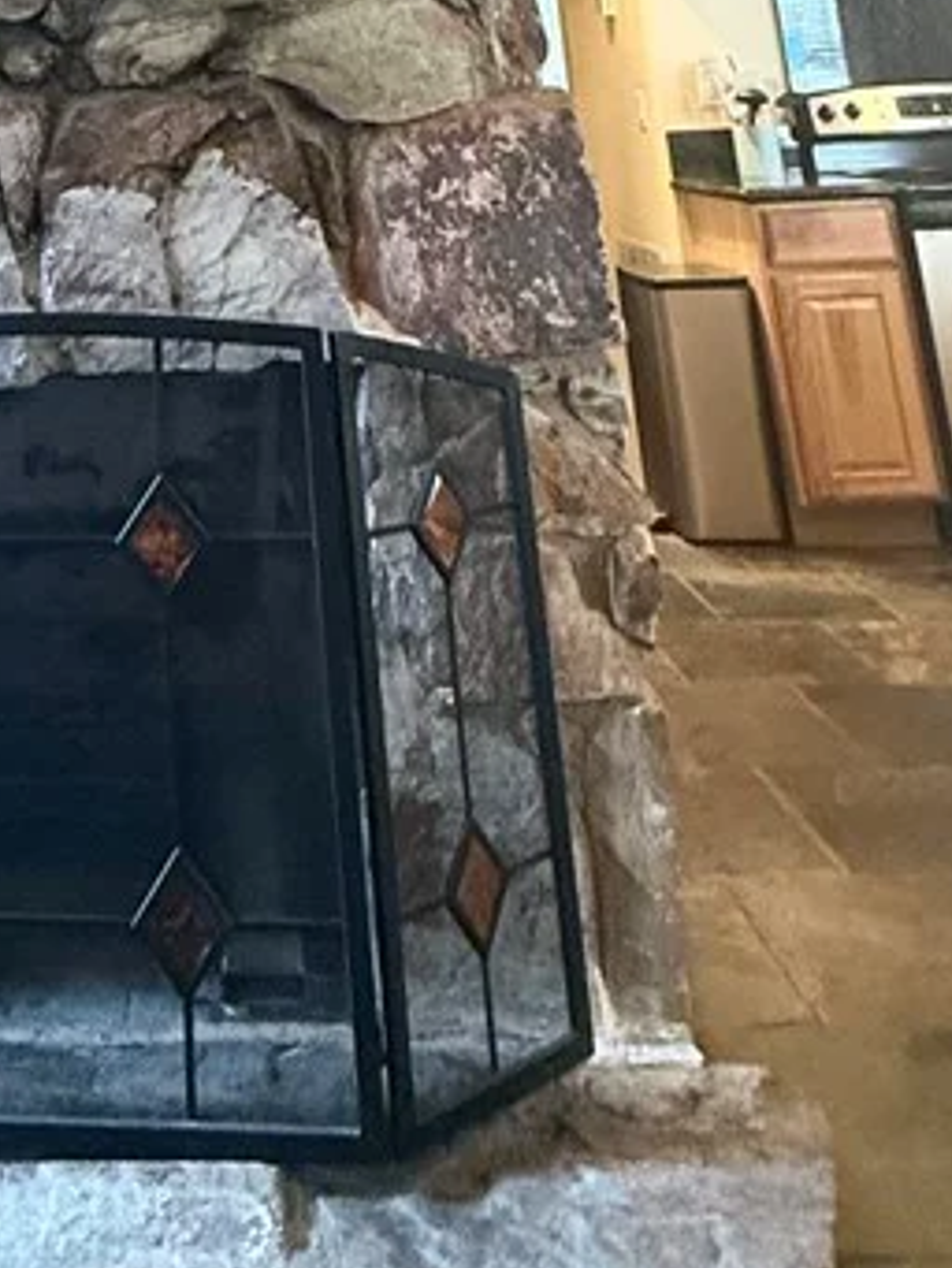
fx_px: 1539
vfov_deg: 34.5
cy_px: -297
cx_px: 30
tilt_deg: +16.1
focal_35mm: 42
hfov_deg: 32.0
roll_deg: +2.1
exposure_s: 1/60
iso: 500
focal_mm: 2.22
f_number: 2.2
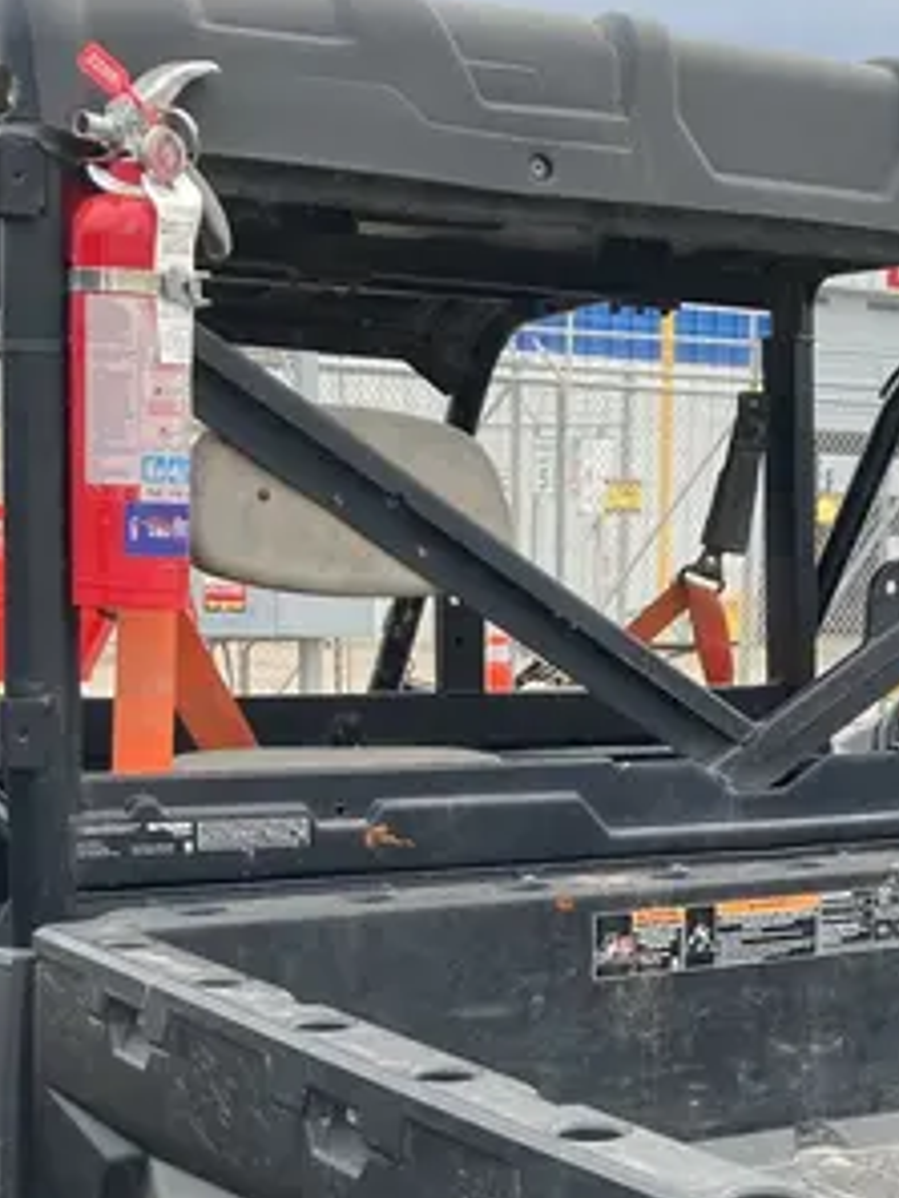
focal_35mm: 69
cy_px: 1228
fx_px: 2388
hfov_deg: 21.3
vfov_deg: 26.5
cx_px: 589
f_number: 1.8
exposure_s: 1/121
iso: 25
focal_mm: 3.99
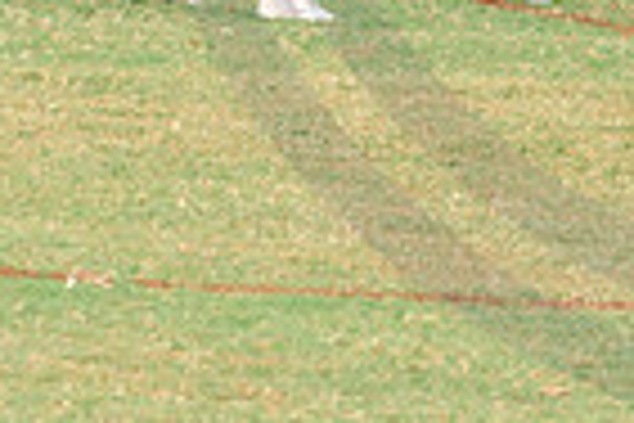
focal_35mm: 631
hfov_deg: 3.2
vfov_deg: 2.2
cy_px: -118
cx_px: 1498
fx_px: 11112
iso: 250
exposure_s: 1/500
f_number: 5.6
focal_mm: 95
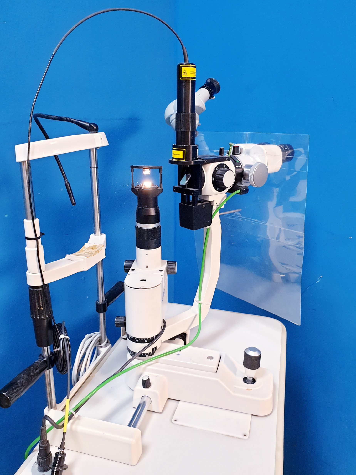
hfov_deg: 51.4
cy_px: 237
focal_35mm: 27
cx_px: 179
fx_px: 370
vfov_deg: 65.3
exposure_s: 1/50
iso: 320
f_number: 2.4
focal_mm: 4.3
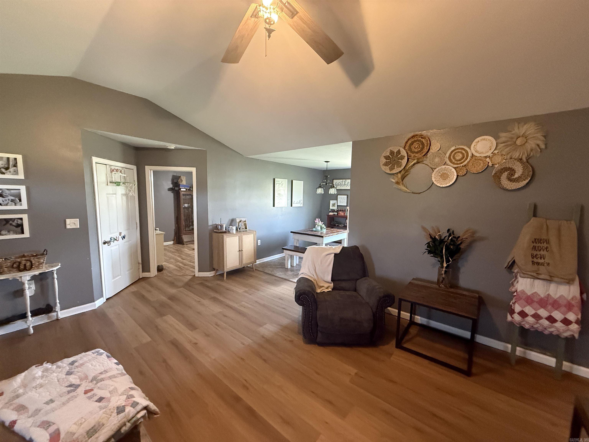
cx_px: 294
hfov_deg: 102.1
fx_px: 238
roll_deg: -0.7
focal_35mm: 14
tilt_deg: -6.4
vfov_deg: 85.7
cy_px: 221
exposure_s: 1/60
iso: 640
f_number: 2.2
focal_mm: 2.22
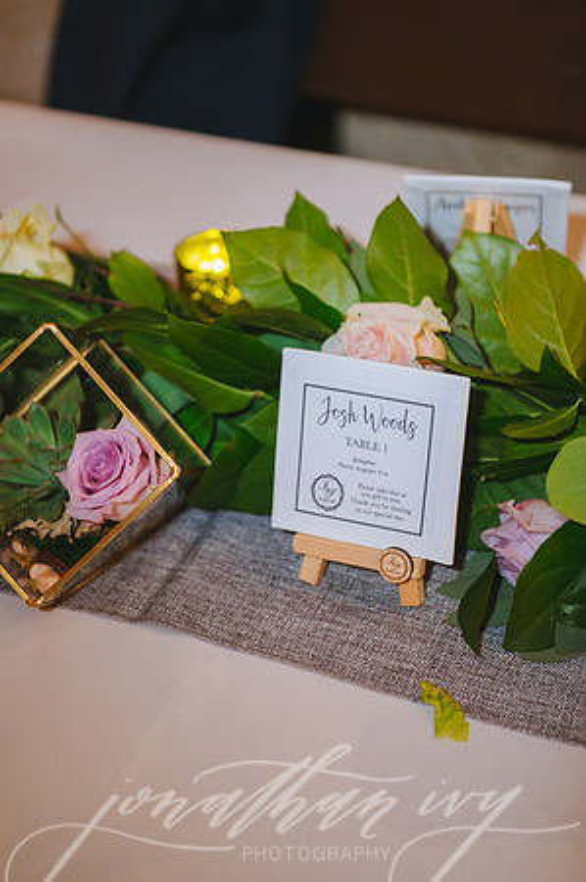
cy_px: 441
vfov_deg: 28.9
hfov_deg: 19.4
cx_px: 293
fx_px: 1713
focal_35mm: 70
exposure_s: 1/80
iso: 2500
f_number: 2.8
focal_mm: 70
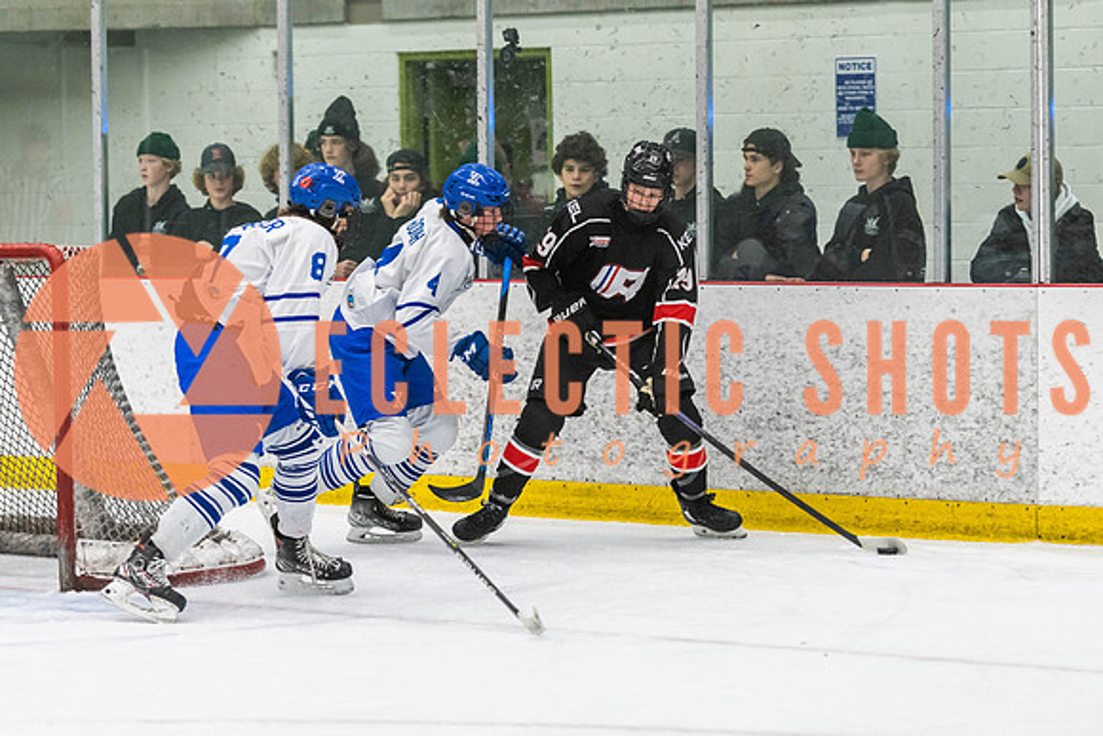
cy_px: 385
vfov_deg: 9.5
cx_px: 648
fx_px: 4423
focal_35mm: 144
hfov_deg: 14.2
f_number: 2.8
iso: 1800
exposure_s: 1/640
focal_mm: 105
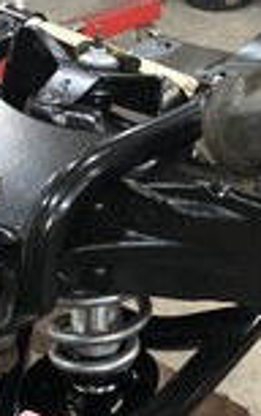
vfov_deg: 23.5
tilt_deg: -39.7
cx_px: 271
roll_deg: +1.0
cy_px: 314
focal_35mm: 87
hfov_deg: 14.8
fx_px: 987
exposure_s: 1/9
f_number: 1.8
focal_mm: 4
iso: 100
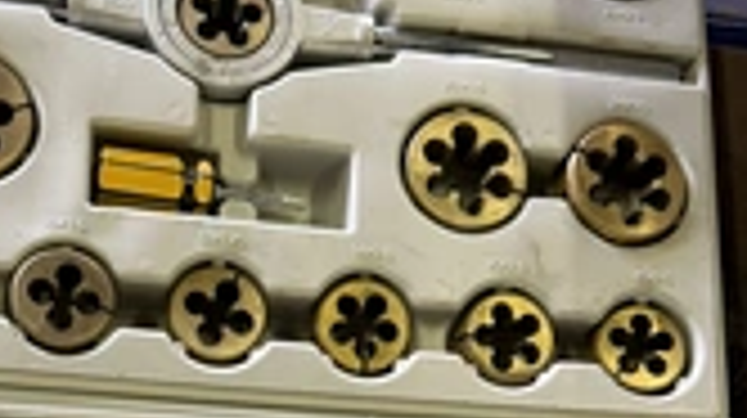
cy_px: 494
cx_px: 256
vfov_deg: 18.1
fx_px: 1247
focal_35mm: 63
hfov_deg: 33.1
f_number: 1.78
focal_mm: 6.76
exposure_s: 1/60
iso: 200
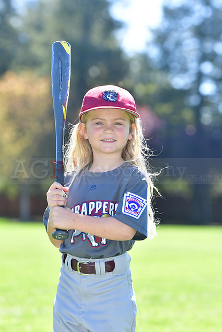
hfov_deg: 7.0
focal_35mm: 195
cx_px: 111
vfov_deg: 10.5
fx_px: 1803
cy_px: 166
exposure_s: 1/1000
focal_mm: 130
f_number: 4.5
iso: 400
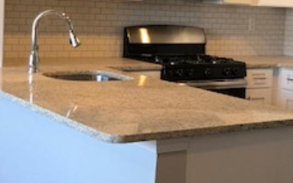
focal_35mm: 82
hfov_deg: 25.0
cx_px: 206
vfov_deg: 15.9
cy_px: 54
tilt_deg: -4.1
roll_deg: -3.3
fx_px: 655
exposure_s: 1/30
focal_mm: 4
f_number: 1.8
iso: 32
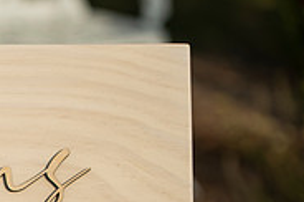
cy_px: 209
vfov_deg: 5.8
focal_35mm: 237
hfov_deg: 8.5
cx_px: -157
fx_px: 1998
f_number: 2.8
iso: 125
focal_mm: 75
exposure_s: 1/2000
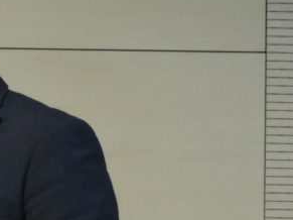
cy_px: 246
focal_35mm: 475
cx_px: -161
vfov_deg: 3.1
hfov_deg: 4.2
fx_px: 4019
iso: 800
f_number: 4.3
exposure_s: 1/25
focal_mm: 24
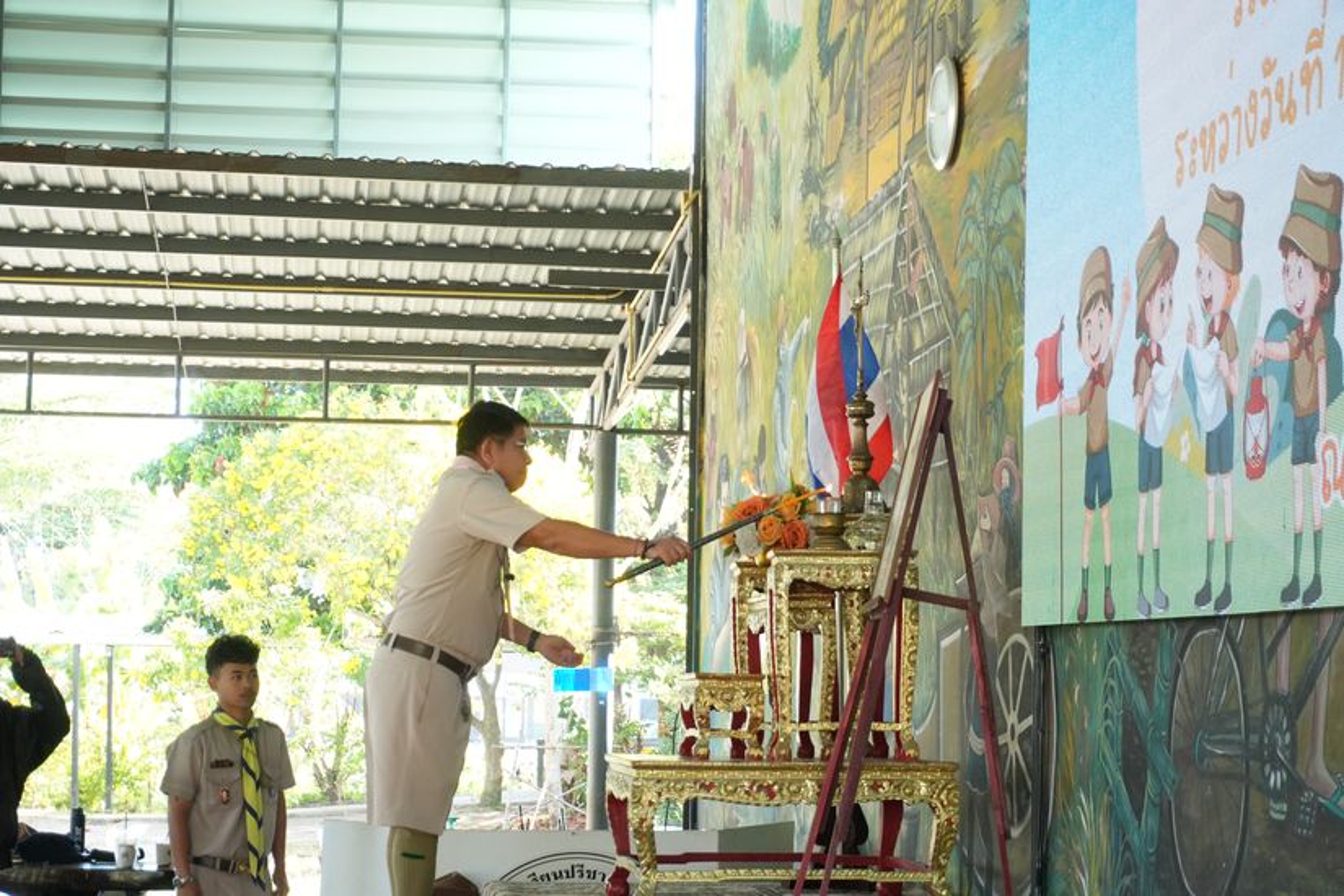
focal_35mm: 75
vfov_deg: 18.2
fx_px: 2800
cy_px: 448
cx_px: 672
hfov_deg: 27.0
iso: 1600
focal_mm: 50
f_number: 6.3
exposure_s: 1/125
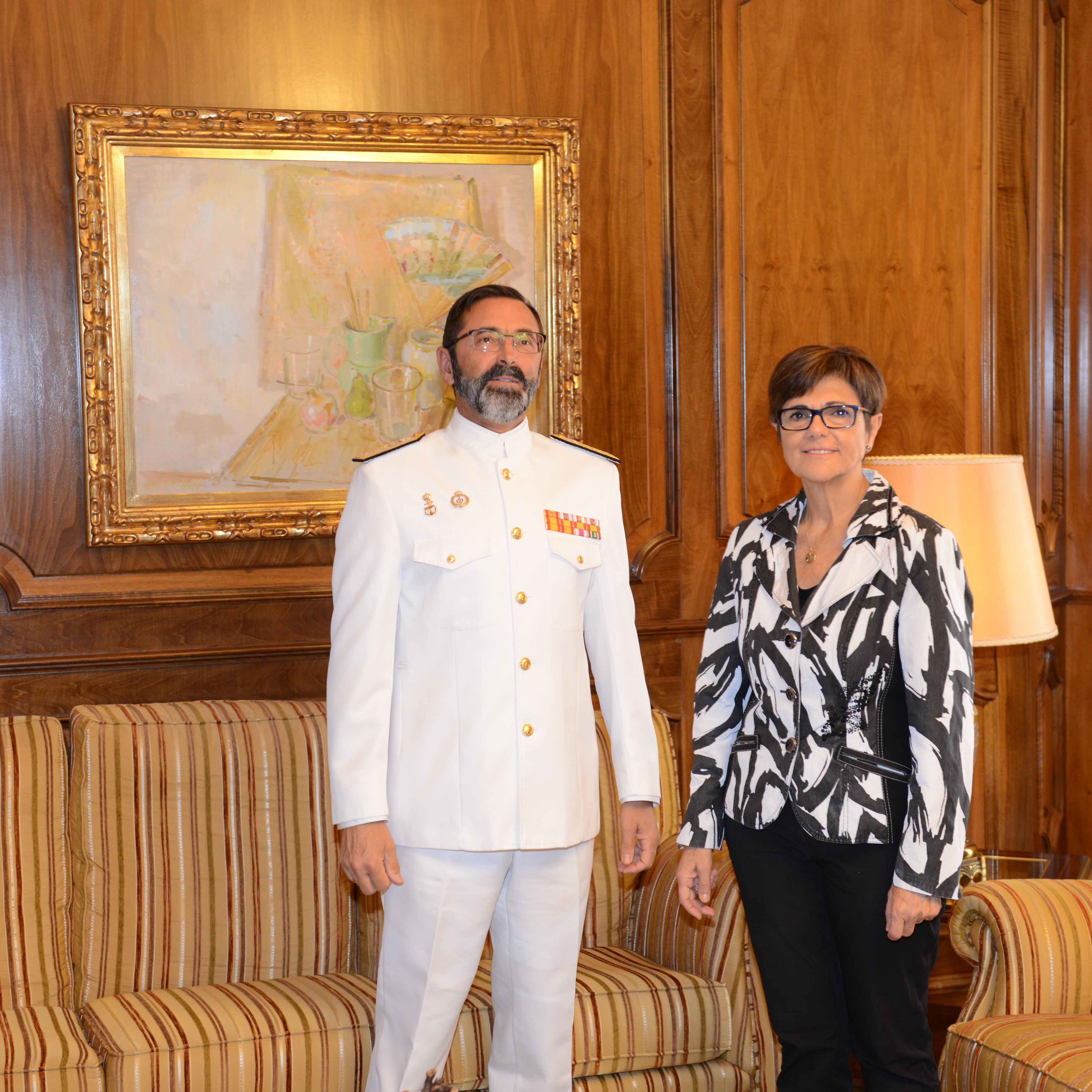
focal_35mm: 57
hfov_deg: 30.0
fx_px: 2034
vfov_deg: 30.0
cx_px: 565
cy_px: 547
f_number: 3.2
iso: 800
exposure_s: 1/80
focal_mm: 44
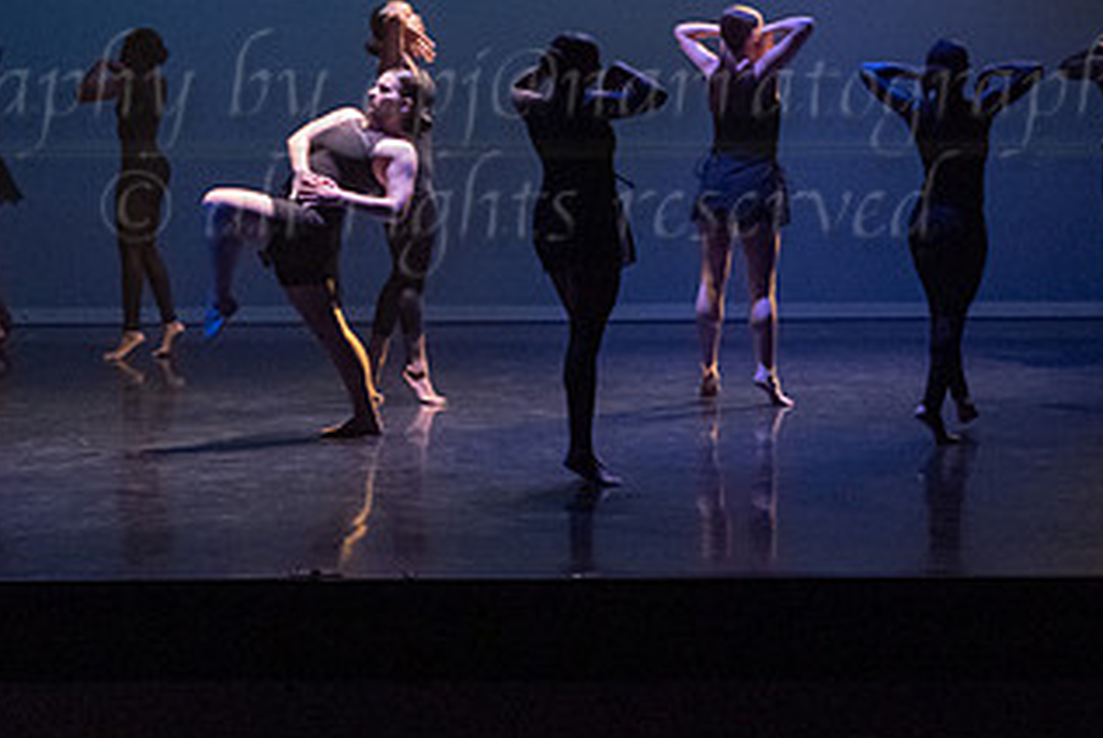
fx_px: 3557
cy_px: 209
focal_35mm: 116
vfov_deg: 11.8
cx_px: 410
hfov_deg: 17.6
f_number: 2.8
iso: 4000
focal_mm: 49
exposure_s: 1/250
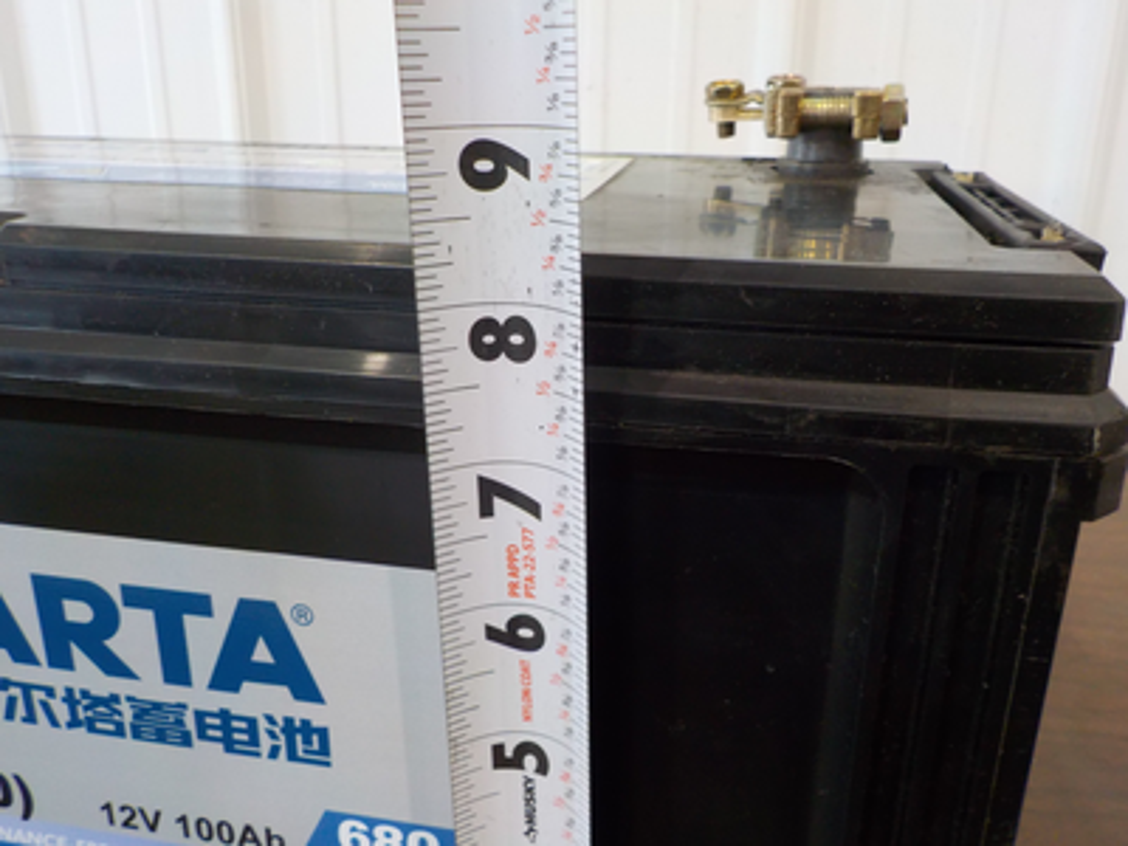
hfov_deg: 60.0
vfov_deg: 46.8
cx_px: 564
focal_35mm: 30
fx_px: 978
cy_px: 423
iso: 220
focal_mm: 4.1
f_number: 3.3
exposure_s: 1/30
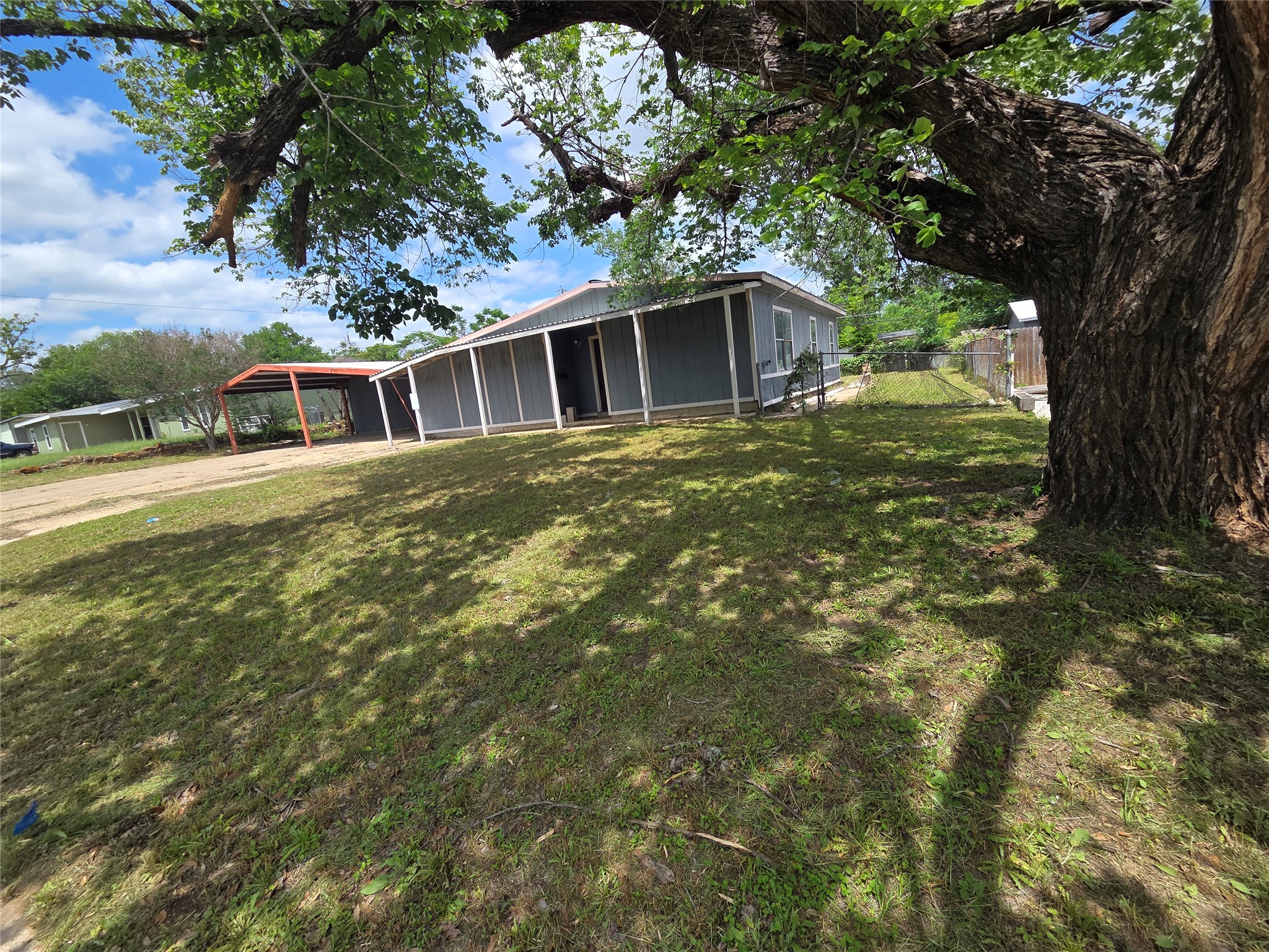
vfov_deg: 89.9
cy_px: 476
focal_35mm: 13
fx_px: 477
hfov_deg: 106.2
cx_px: 634
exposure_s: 1/1399
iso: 50
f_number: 2.2
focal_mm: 2.2
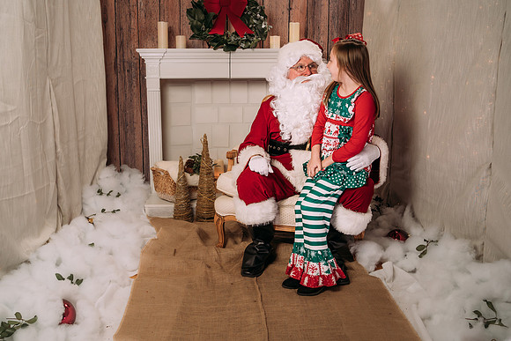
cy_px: 166
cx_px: 244
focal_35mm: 38
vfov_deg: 35.1
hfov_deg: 50.7
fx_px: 539
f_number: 5
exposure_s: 1/100
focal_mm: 35
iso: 100
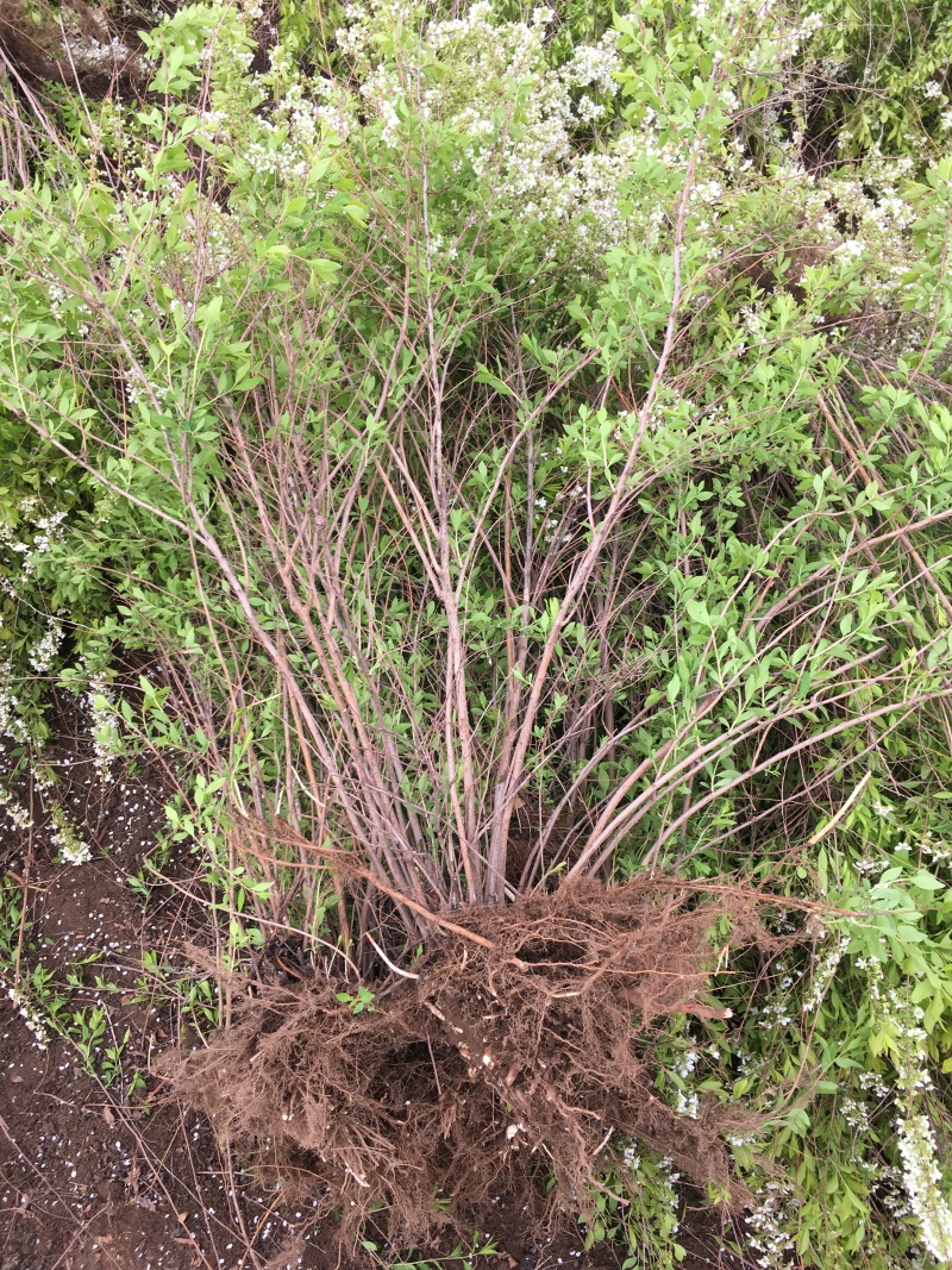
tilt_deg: -62.2
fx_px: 1064
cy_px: 635
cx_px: 476
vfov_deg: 61.7
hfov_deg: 48.2
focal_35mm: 29
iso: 25
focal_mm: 4.15
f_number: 2.2
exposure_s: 1/252
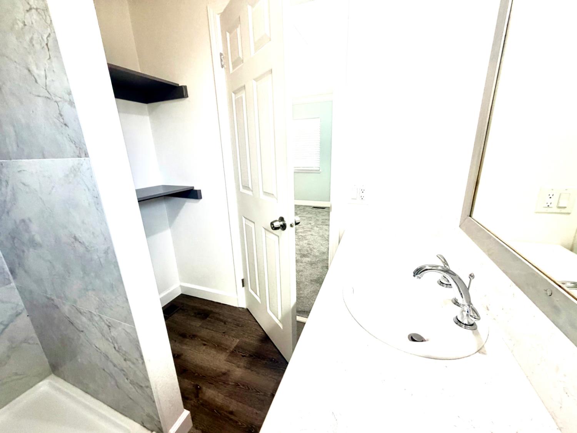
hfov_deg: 102.1
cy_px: 216
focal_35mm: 14
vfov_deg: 85.7
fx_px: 233
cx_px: 288
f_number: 2.2
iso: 160
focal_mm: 2.22
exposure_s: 1/120
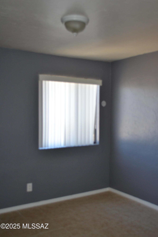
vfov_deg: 53.1
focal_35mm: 36
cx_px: 79
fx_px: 237
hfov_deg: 36.9
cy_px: 118
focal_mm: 24
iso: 400
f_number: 4
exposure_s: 1/100
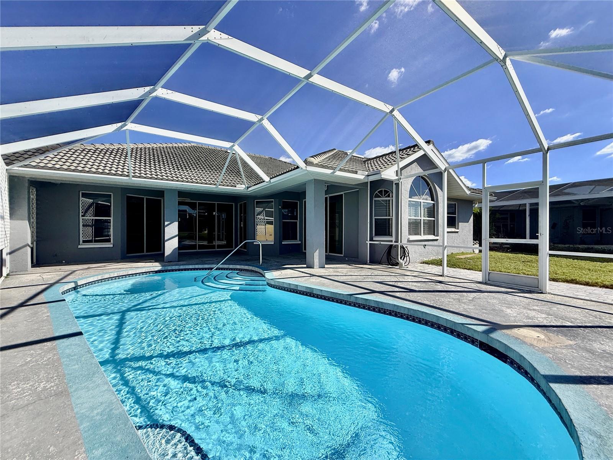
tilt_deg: +0.2
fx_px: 248
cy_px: 230
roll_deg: +0.1
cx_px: 306
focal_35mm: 14
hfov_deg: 102.1
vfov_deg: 85.7
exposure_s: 1/1431
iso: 50
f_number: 2.2
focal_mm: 2.22
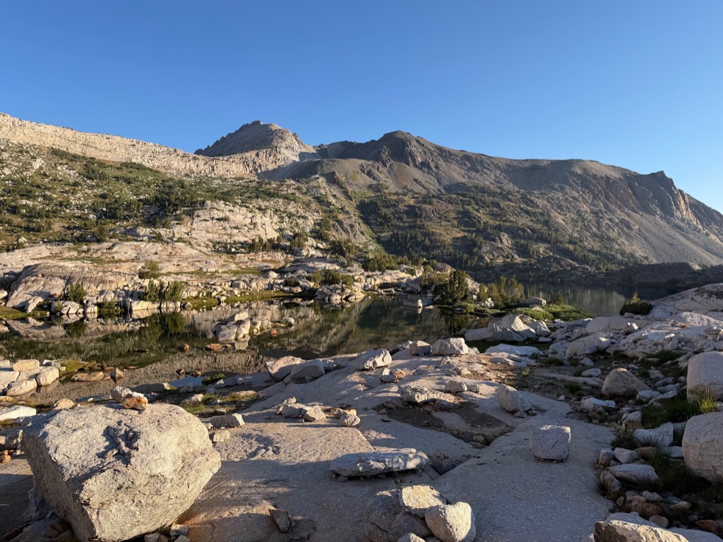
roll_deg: -0.4
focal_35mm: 24
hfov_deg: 71.6
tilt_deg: -0.2
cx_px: 362
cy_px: 271
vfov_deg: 56.8
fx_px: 501
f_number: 1.78
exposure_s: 1/2299
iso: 80
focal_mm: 6.76
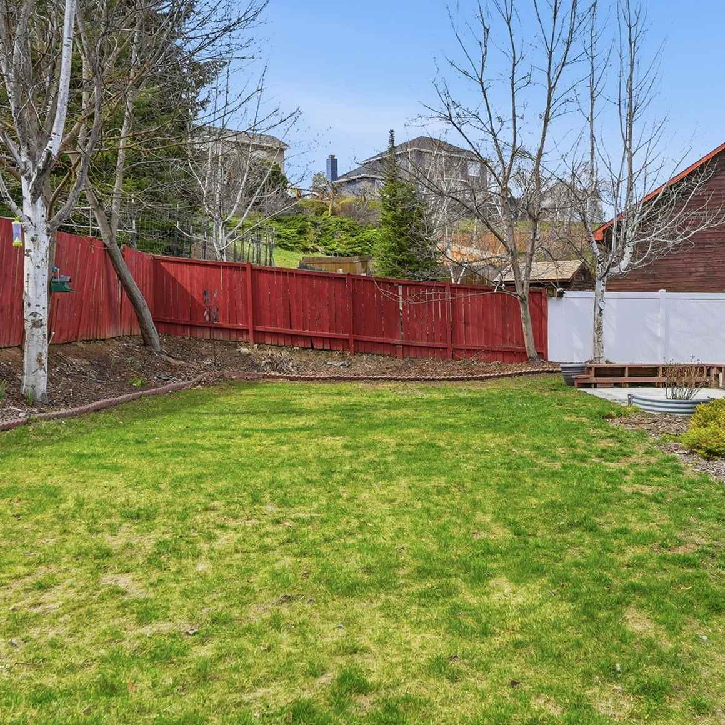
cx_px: 435
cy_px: 309
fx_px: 853
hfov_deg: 45.8
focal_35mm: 36
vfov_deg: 45.9
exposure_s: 1/1000
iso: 100
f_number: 8
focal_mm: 16
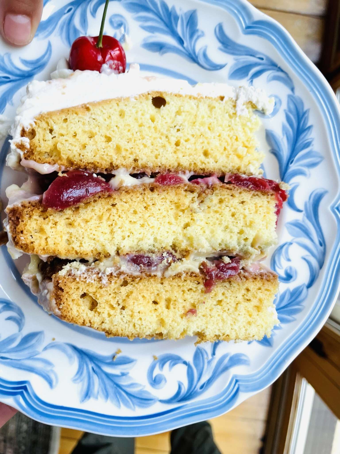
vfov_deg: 67.3
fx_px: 340
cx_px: 170
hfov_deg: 53.1
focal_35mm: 26
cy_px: 227
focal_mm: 4.2
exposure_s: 1/60
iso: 64
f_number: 1.6
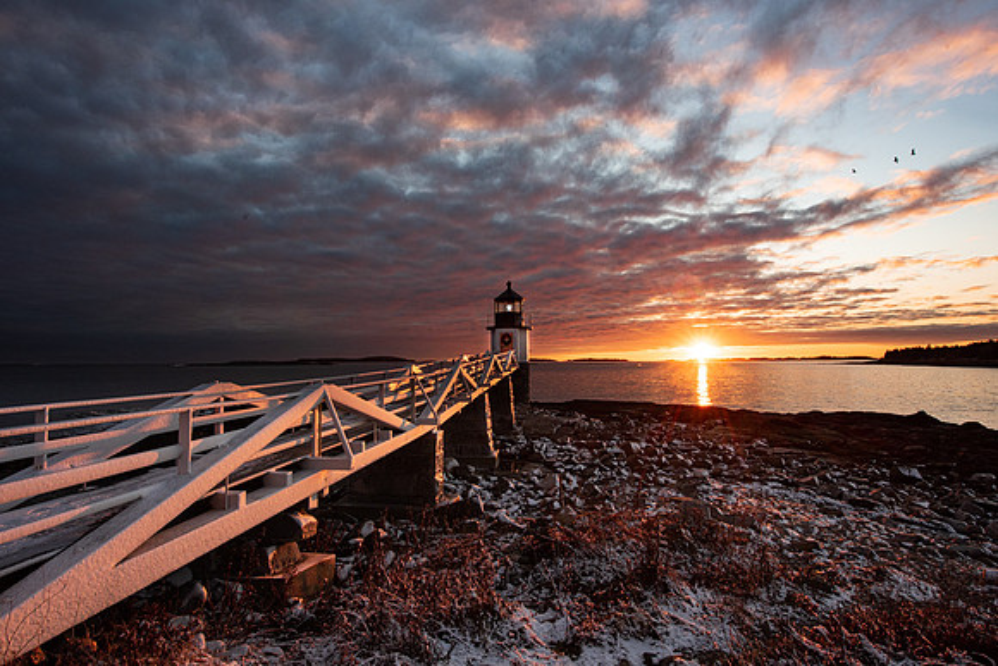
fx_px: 555
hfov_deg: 84.0
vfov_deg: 62.0
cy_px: 333
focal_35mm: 20
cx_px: 499
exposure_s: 1/160
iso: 640
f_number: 14
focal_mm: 20
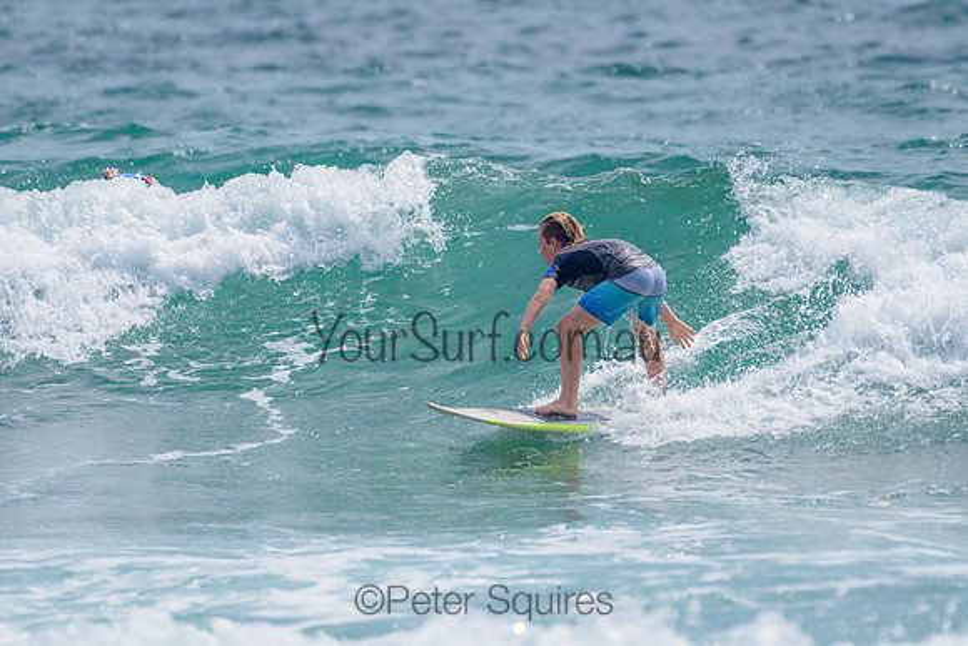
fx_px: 16475
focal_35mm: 613
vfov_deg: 2.2
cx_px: 509
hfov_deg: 3.4
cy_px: 254
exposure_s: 1/2000
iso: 110
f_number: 5.6
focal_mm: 500
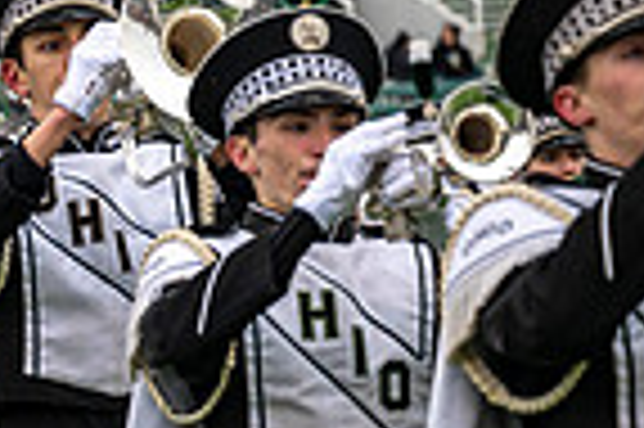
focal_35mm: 284
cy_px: 354
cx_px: -455
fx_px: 5075
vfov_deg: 4.8
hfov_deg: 7.1
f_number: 2.8
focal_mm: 70
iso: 100
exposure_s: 1/500
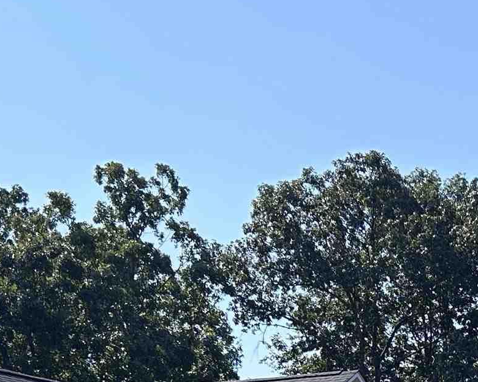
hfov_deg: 18.2
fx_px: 1415
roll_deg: +0.3
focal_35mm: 100
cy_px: 610
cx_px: 581
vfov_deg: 14.2
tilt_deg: +0.7
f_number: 1.5
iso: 50
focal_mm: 5.7
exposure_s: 1/2841
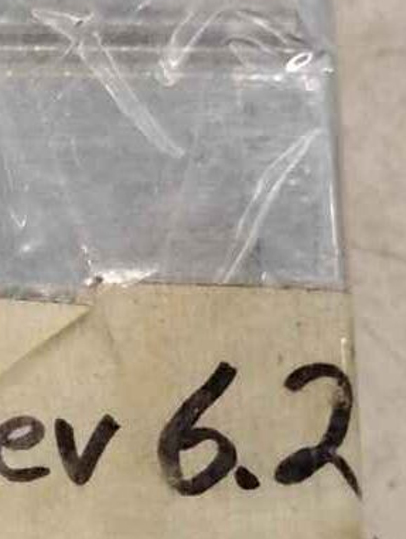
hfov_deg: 9.8
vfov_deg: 13.9
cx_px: -428
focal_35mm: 141
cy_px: 430
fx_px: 2199
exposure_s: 1/30
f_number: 1.8
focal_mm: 4.26
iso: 1575
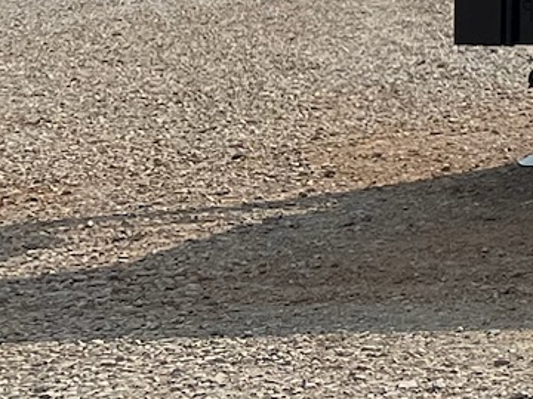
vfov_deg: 9.7
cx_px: 1396
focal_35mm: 148
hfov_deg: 10.7
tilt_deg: +0.5
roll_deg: +2.5
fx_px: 2279
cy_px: -216
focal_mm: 5.7
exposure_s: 1/12658
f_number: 1.5
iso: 50
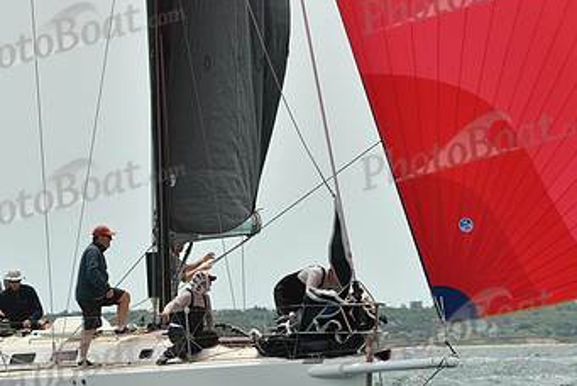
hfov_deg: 6.1
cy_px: 258
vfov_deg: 4.1
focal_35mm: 340
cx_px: 274
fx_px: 5454
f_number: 9
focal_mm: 200
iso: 320
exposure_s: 1/1250
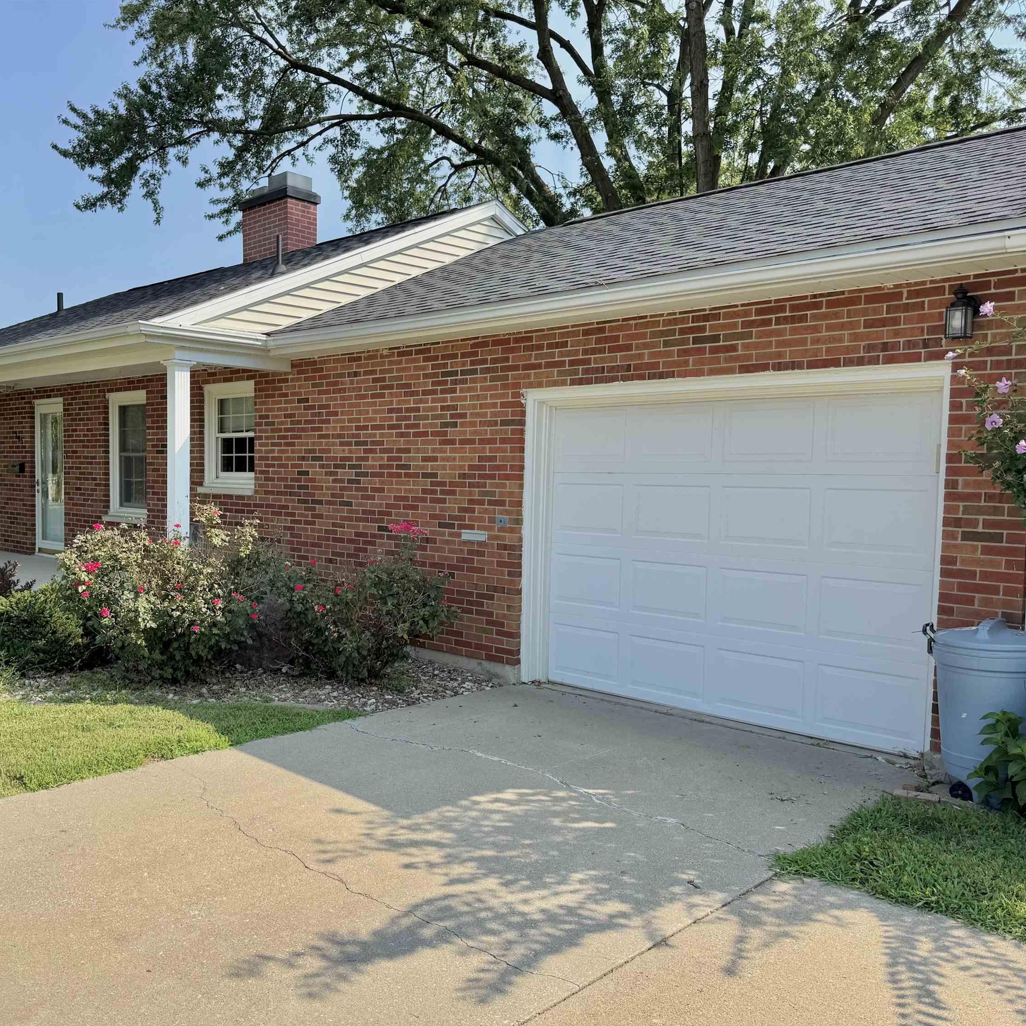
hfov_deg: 55.0
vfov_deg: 55.6
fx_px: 972
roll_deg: -1.0
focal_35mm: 29
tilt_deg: -4.5
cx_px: 382
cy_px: 525
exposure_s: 1/2833
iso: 80
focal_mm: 6.76
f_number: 1.78
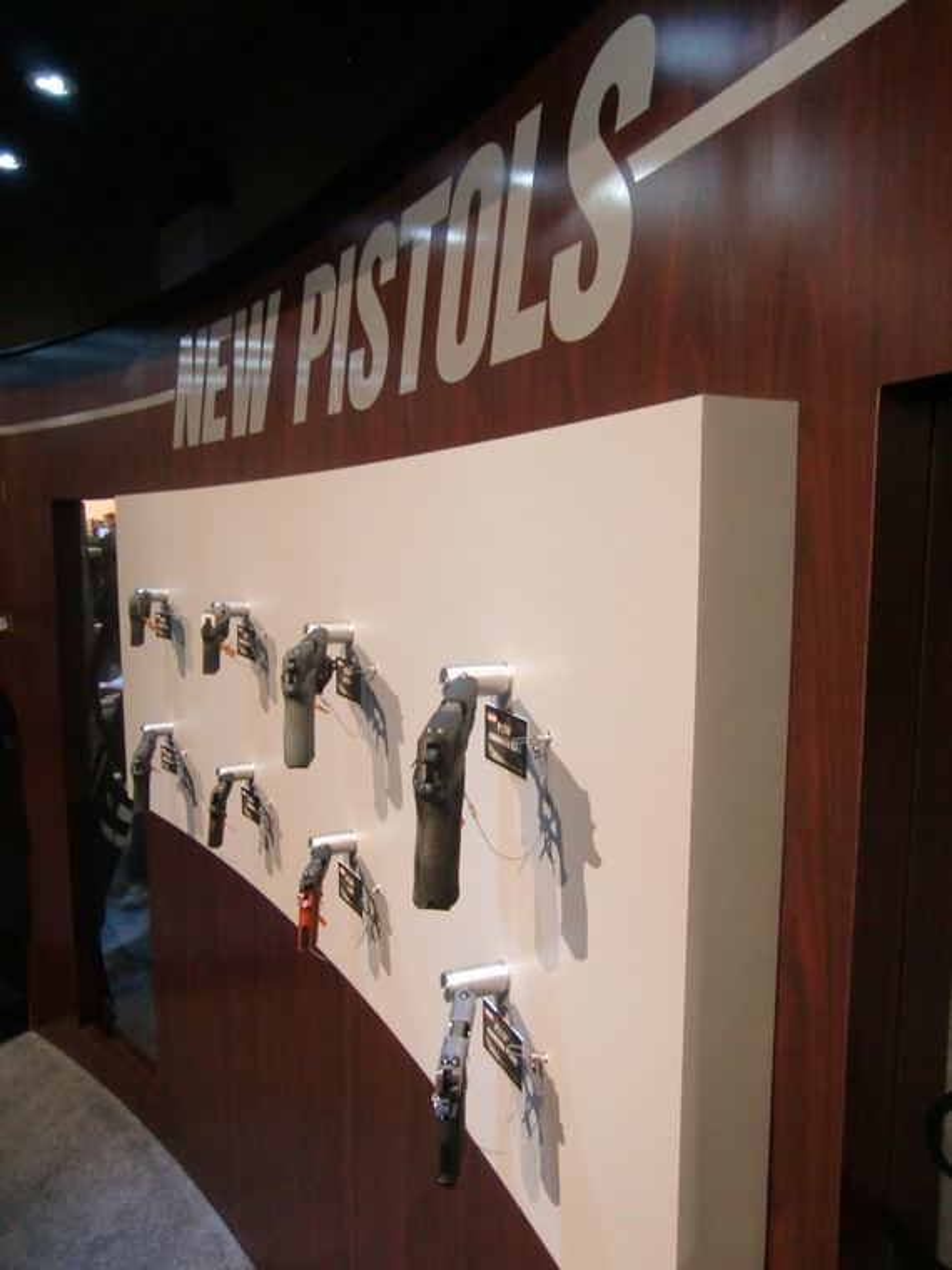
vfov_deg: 71.6
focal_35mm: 24
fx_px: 880
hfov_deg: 56.8
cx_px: 476
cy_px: 635
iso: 320
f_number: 3.2
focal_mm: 4.3
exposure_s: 1/60
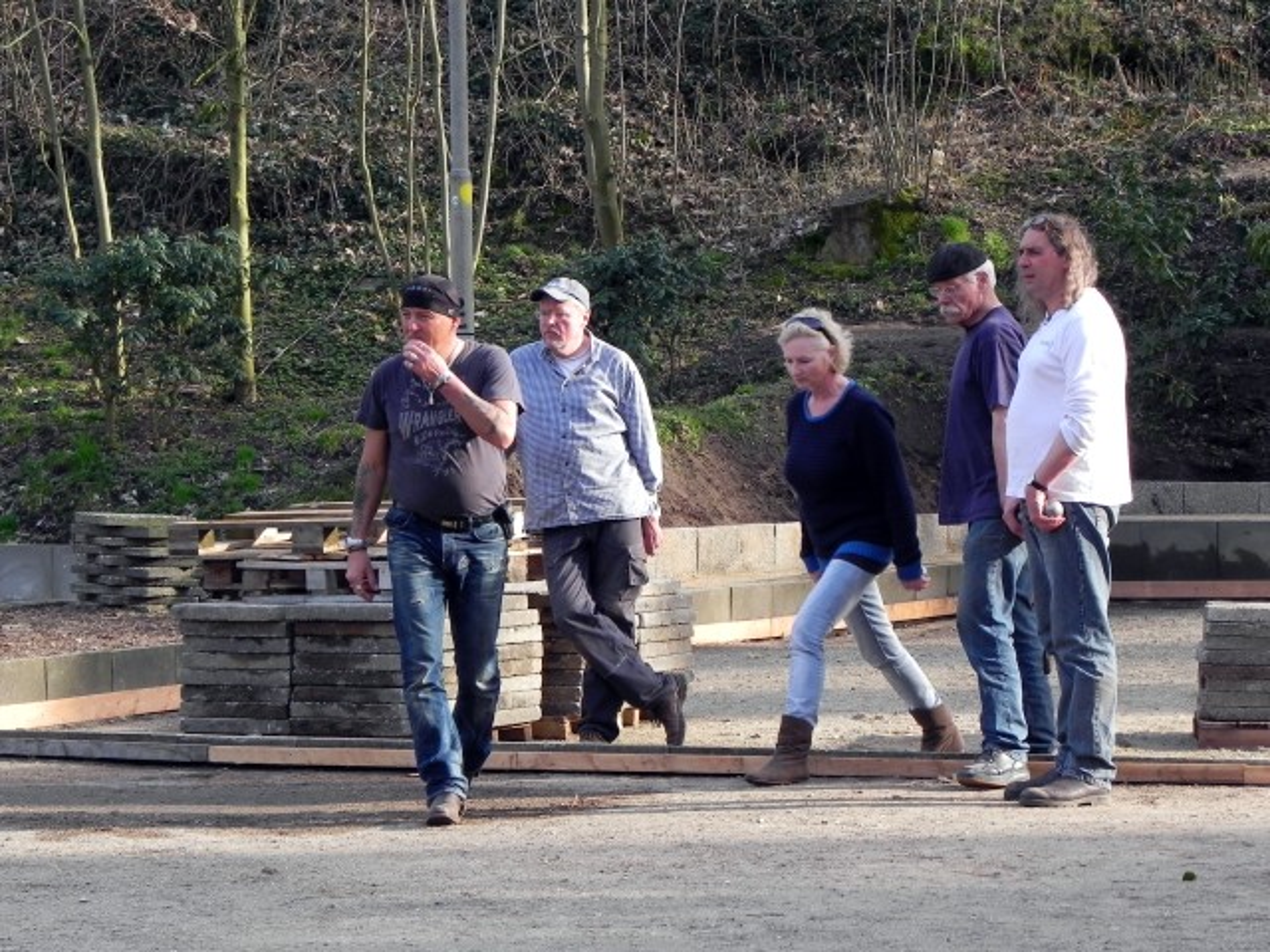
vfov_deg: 11.5
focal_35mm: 129
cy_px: 476
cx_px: 635
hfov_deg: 15.3
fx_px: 4733
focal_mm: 23
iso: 160
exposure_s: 1/171
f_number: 5
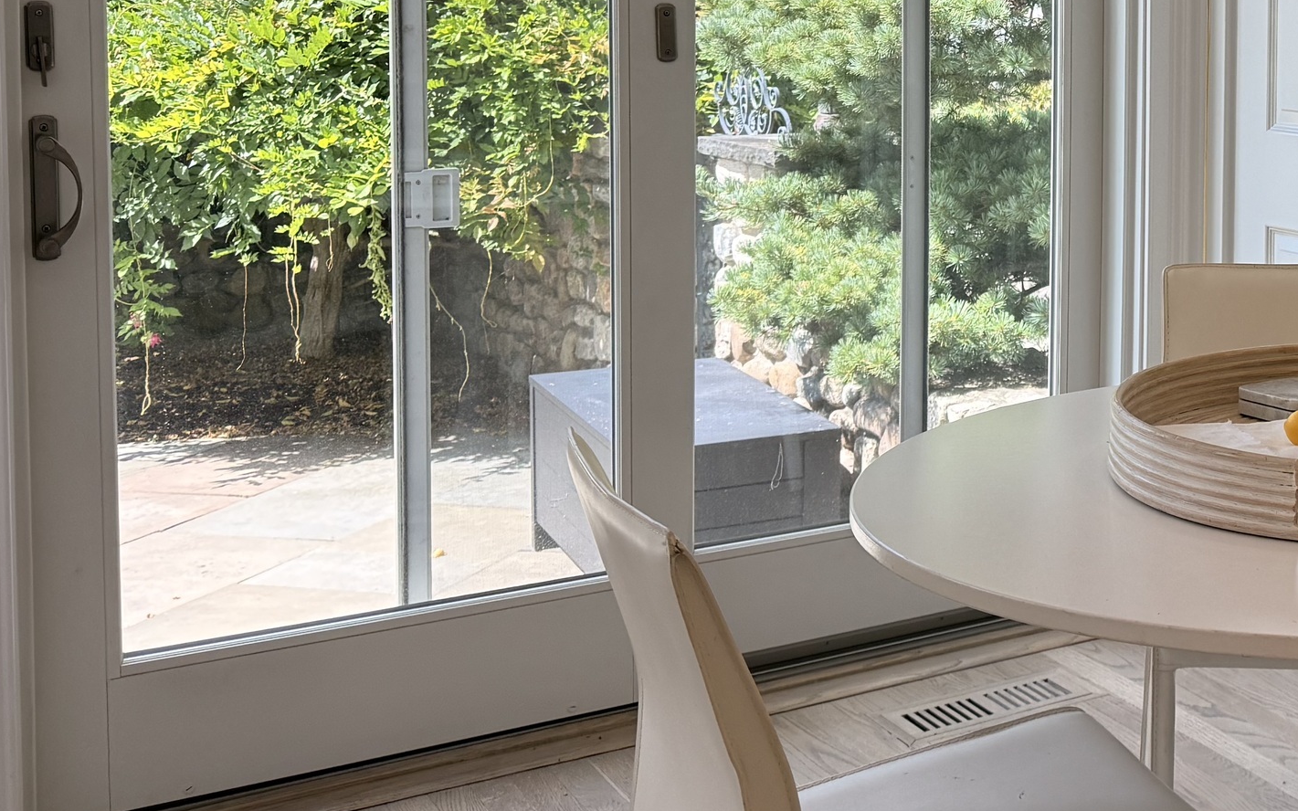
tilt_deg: -3.1
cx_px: 1398
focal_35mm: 55
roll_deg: -1.2
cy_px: 90
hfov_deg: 32.8
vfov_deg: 23.0
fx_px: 1946
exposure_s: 1/580
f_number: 1.78
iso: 100
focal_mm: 6.76
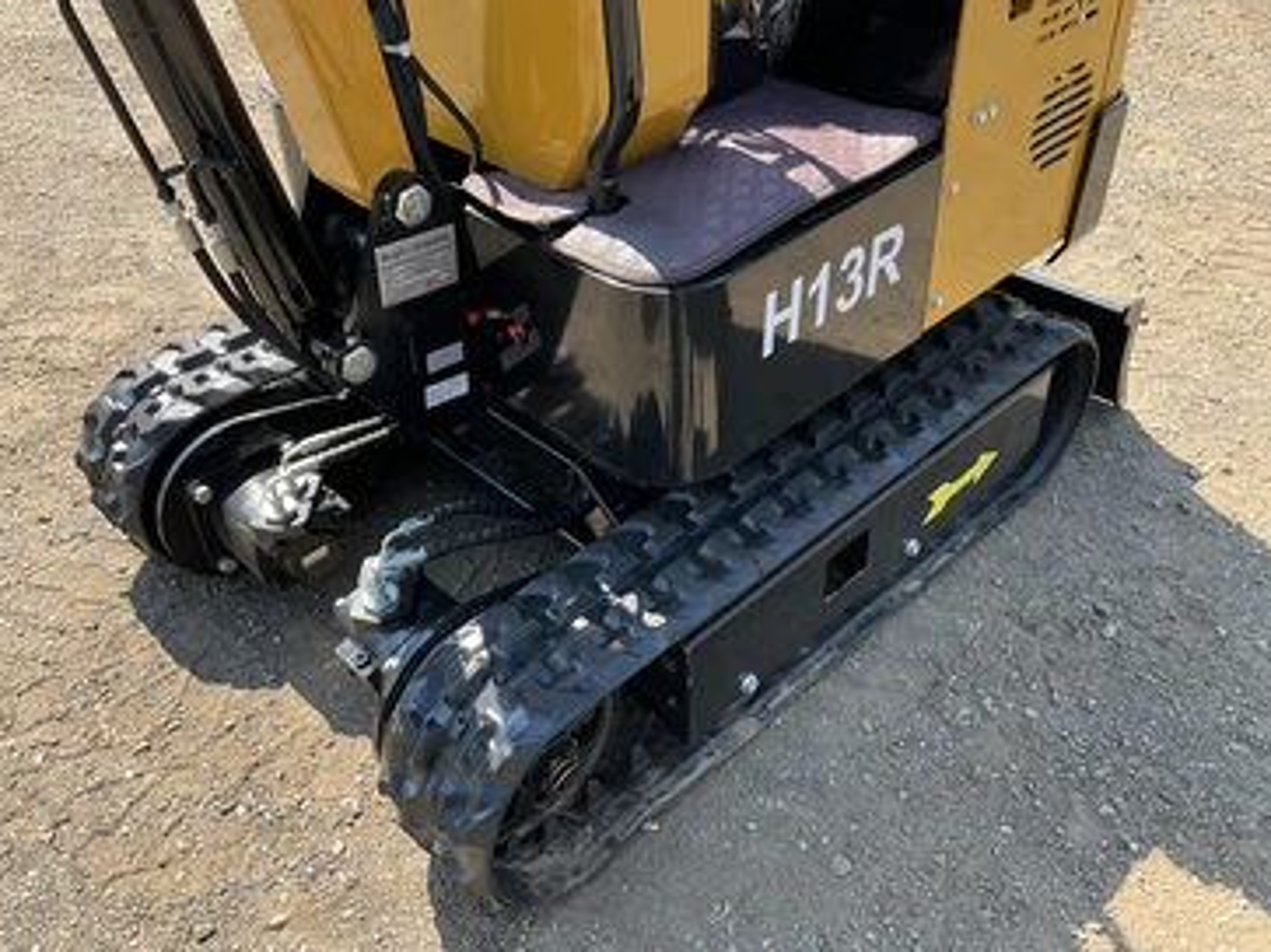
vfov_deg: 44.1
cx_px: 623
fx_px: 1175
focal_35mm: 32
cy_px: 469
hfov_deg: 56.8
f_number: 1.8
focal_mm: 3
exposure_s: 1/425
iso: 25
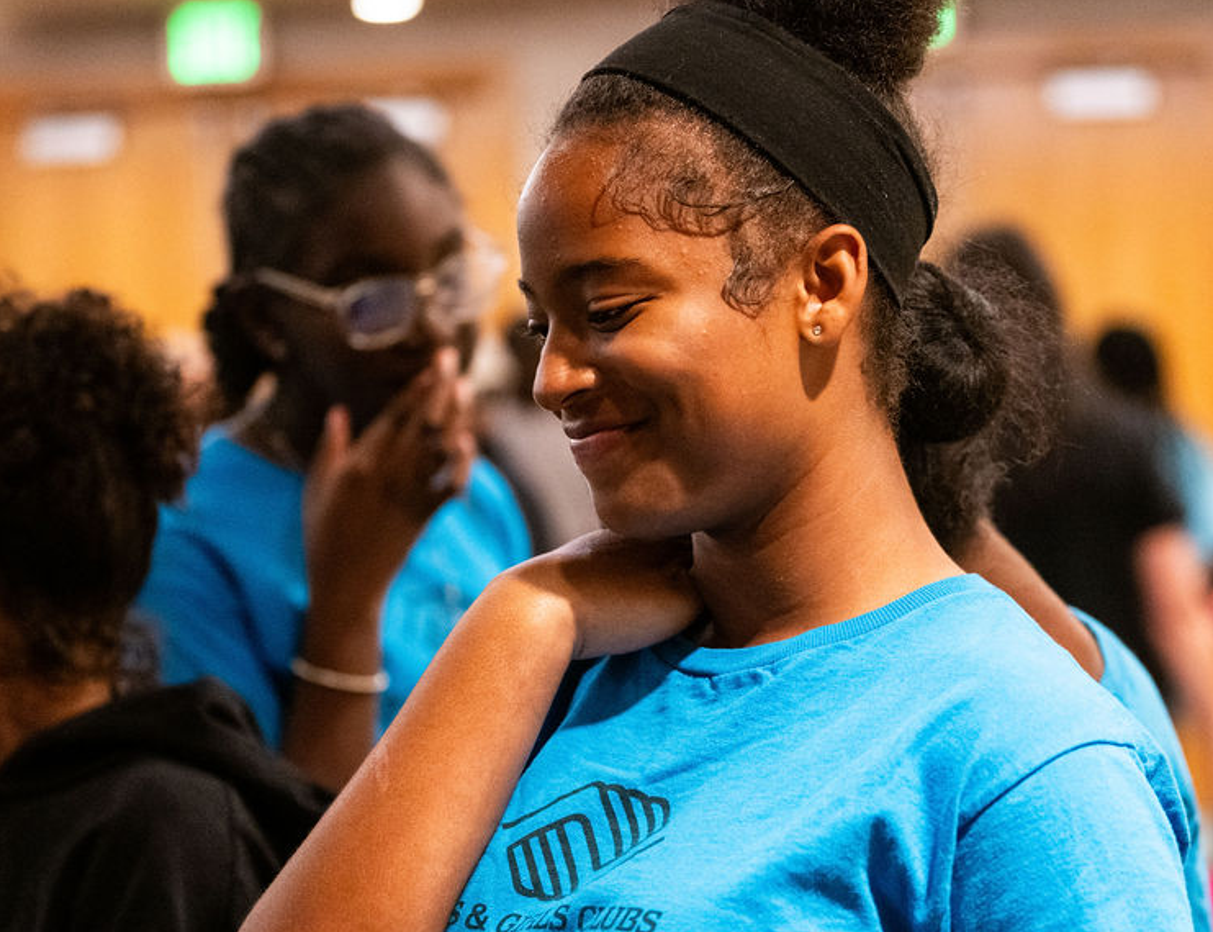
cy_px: 587
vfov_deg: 13.8
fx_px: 3853
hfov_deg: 17.9
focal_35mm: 109
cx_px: 765
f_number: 2.8
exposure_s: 1/125
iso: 2000
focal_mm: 70
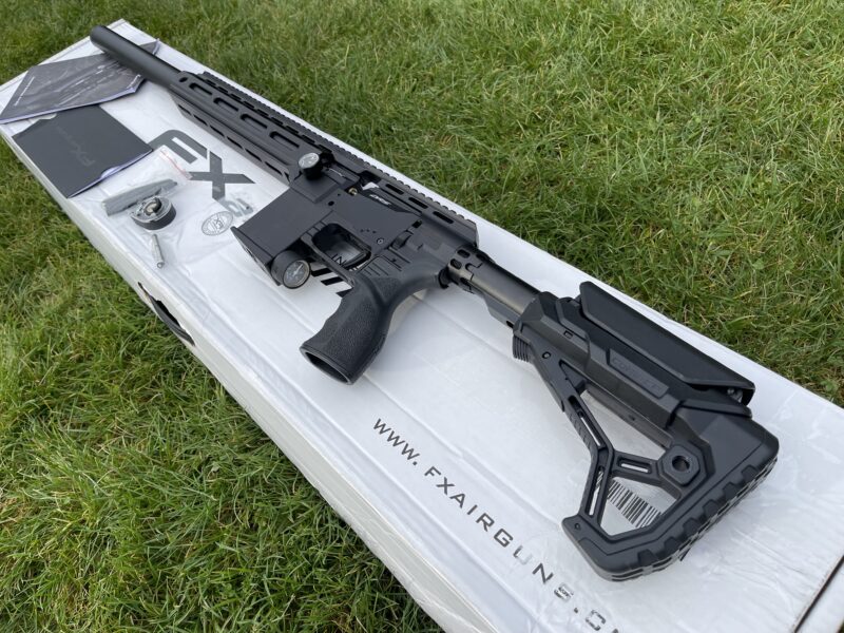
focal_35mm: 25
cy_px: 316
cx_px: 422
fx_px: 610
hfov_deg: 69.4
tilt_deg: -49.2
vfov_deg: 54.9
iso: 32
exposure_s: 1/1057
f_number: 1.6
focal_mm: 5.1
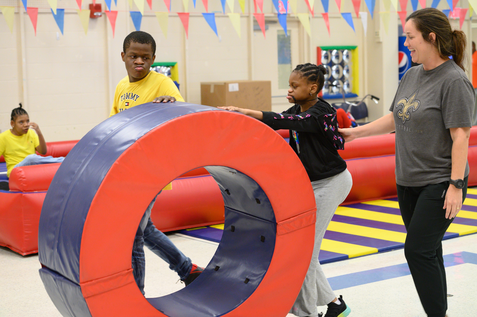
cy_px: 158
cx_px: 238
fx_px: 927
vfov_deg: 19.4
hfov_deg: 28.9
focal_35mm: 70
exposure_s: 1/125
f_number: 5
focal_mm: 70
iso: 2000
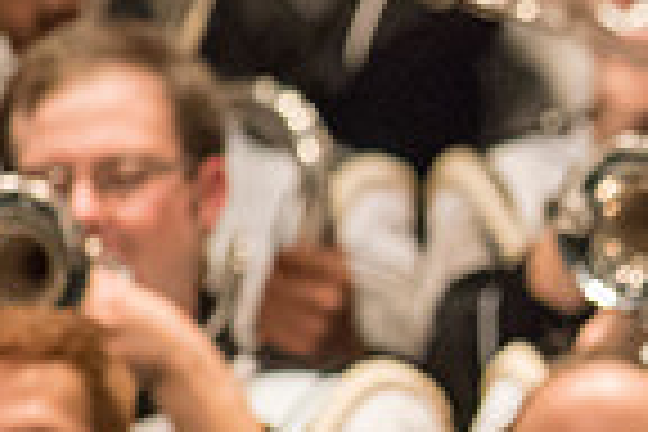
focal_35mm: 2411
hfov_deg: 0.9
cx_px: 1071
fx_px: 43395
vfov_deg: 0.6
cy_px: 286
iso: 4000
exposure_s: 1/320
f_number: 5.6
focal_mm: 600
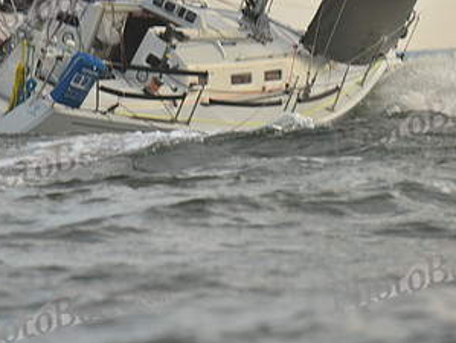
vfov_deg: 4.2
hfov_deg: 5.6
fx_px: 4669
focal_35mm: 354
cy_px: 60
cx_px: 252
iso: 250
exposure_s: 1/640
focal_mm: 190
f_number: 5.6
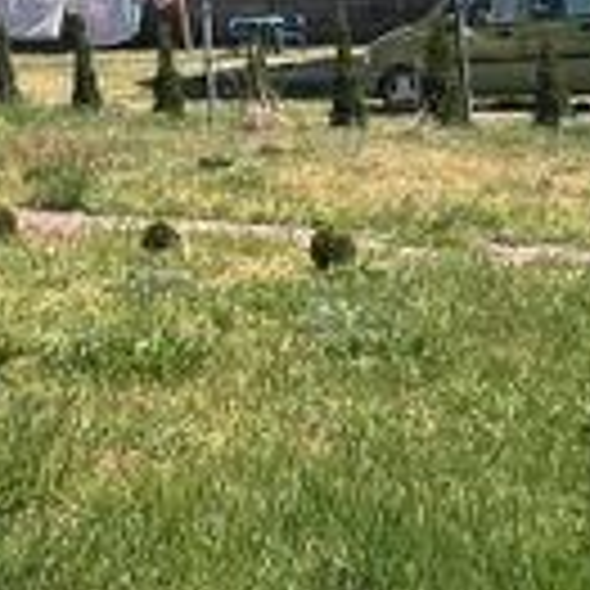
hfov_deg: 20.3
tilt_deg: +1.8
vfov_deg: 22.1
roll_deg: +1.8
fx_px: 1350
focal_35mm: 70
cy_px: -185
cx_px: -351
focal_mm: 1.57
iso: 32
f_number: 1.8
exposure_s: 1/1429
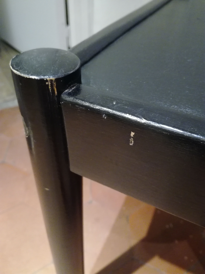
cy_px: 137
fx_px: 213
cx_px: 102
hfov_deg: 51.4
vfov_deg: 65.3
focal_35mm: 27
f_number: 2
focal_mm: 3.79
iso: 1000
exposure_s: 1/17.1
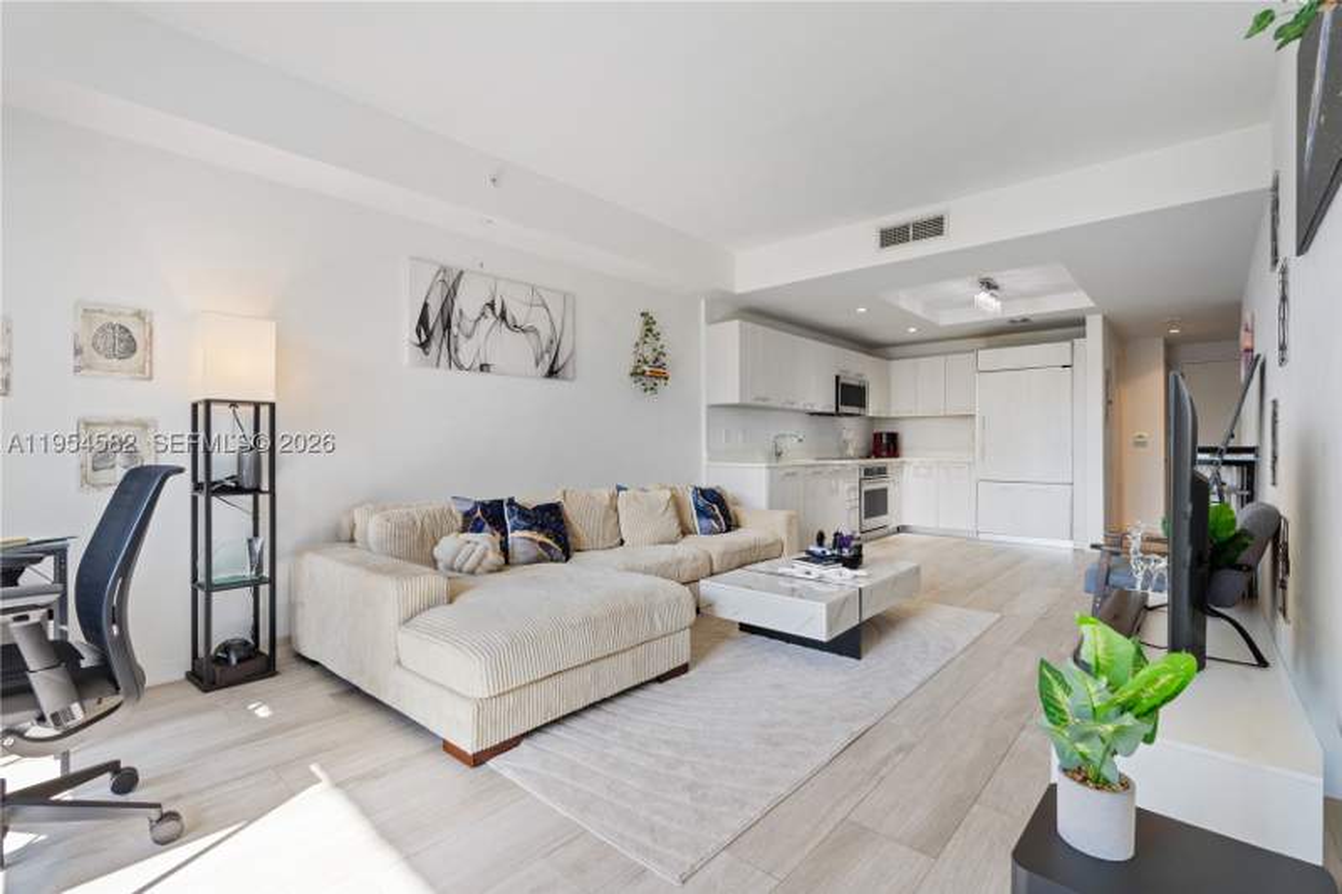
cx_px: 671
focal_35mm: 16
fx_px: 596
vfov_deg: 73.7
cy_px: 447
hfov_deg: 96.7
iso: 800
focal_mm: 16
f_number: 9
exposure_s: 1/25
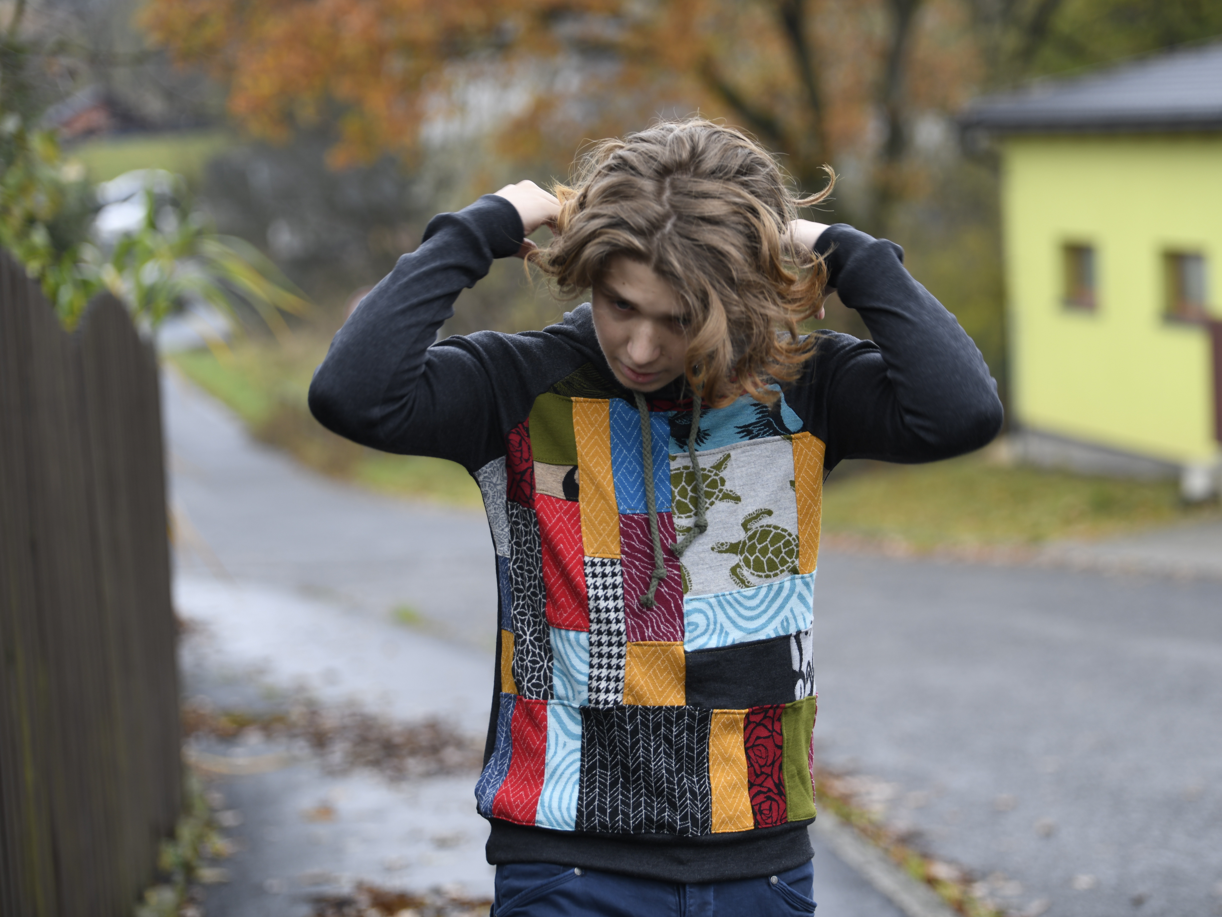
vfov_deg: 14.4
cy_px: 459
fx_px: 3636
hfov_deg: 19.1
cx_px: 665
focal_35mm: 103
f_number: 2.8
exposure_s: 1/200
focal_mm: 95
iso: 250
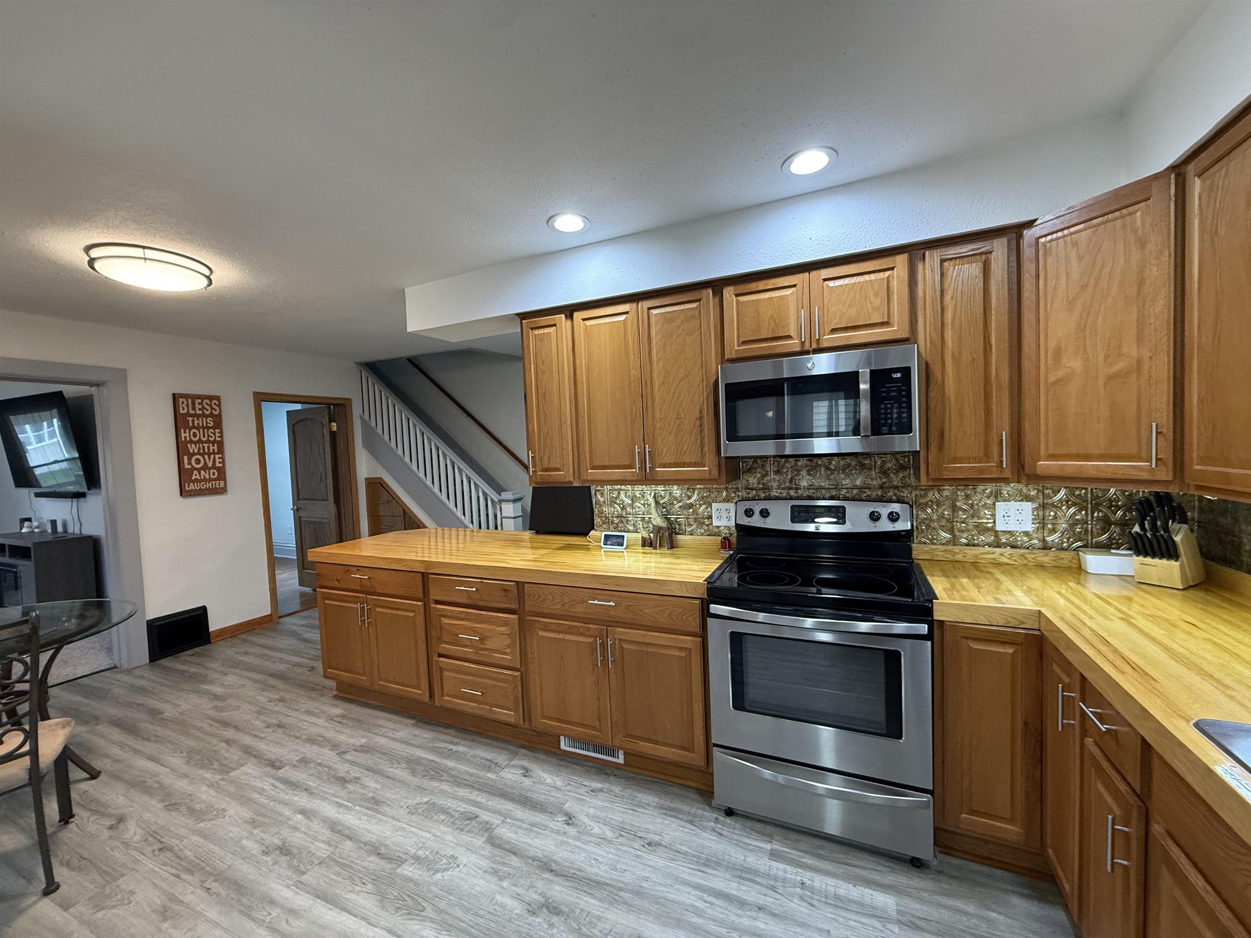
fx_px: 506
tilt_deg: -2.8
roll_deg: +2.2
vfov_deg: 85.7
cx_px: 626
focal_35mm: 14
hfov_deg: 102.1
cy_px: 469
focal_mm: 2.22
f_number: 2.2
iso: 320
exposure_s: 1/60
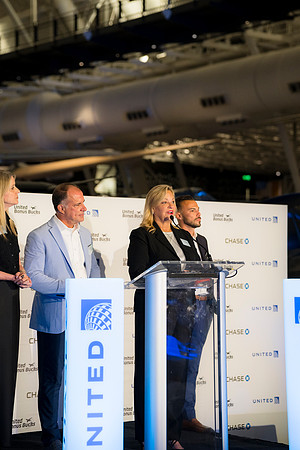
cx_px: 150
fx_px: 1062
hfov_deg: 16.1
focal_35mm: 85
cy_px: 225
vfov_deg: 23.9
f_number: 2.8
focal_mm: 85
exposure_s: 1/160
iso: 1000
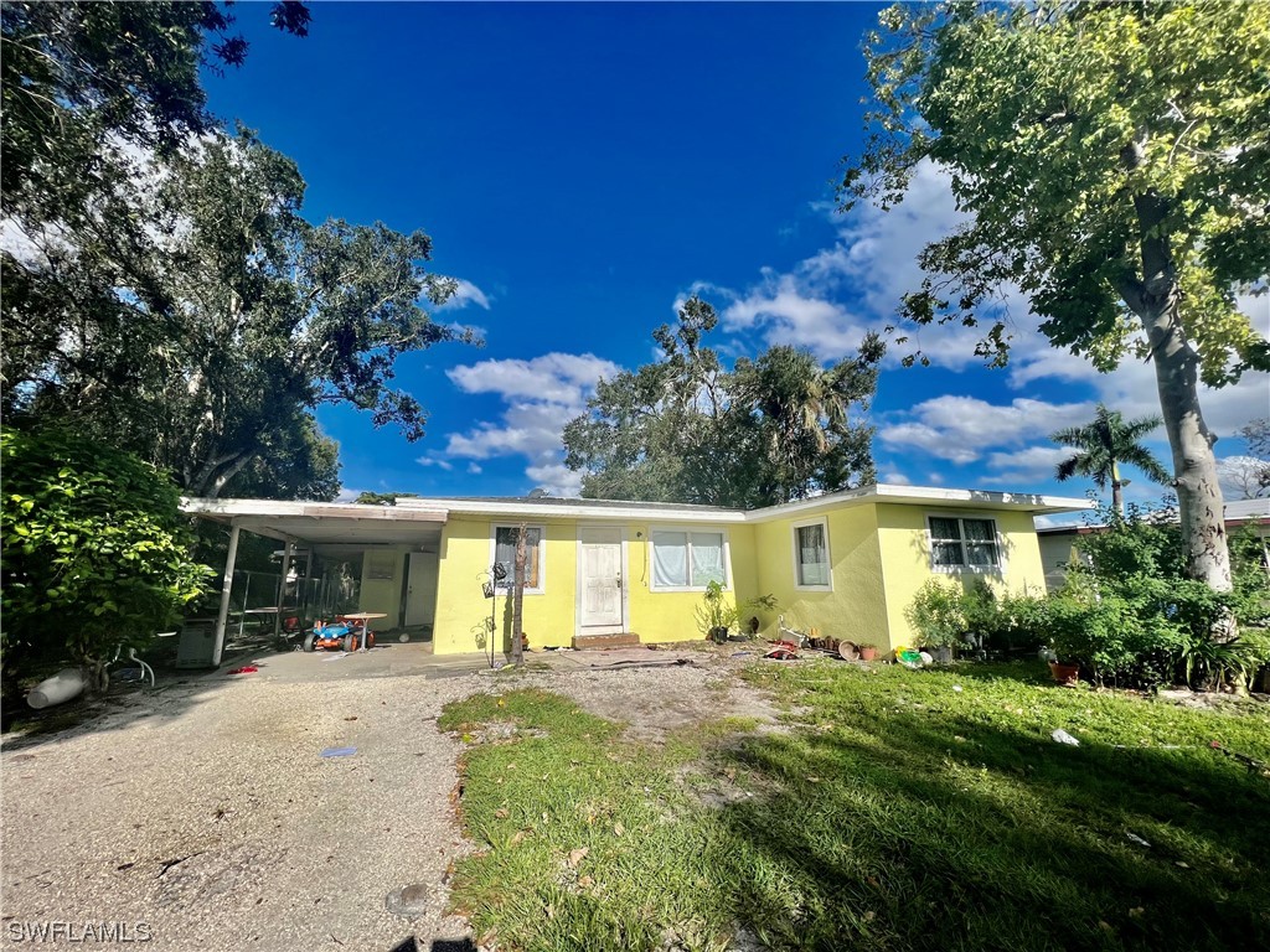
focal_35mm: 13
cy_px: 476
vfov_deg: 89.9
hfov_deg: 106.2
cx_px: 635
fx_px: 477
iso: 40
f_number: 1.8
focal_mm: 1.57
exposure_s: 1/4219
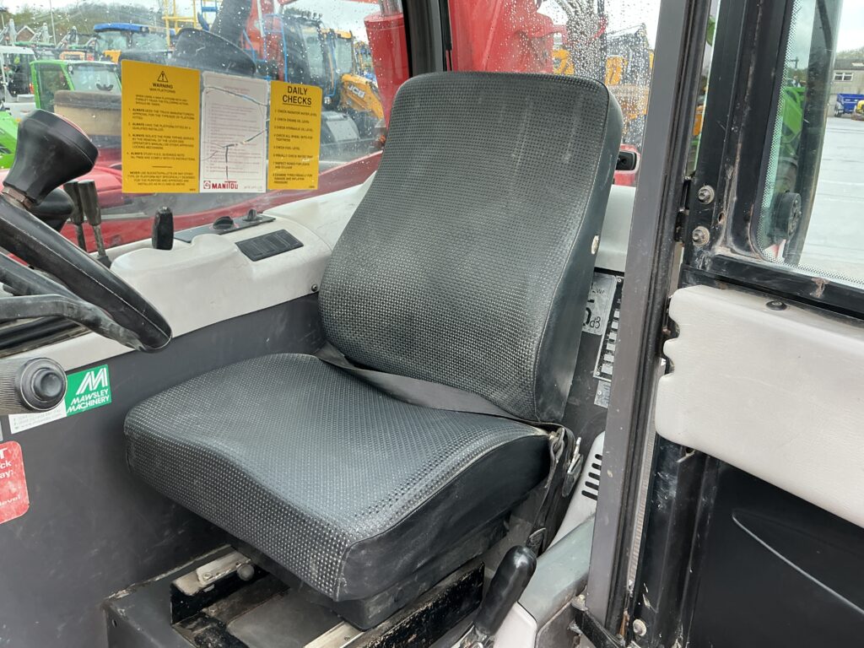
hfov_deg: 63.4
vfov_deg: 49.7
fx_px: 699
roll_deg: -3.0
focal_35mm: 28
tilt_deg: -17.2
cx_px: 432
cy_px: 324
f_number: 1.8
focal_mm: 3
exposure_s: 1/122
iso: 40
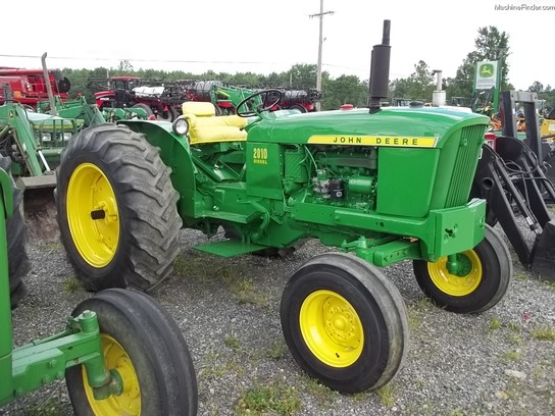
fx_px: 513
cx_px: 278
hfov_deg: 56.8
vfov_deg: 44.2
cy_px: 208
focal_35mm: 32
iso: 64
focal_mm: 5.7
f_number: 2.9
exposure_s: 1/250
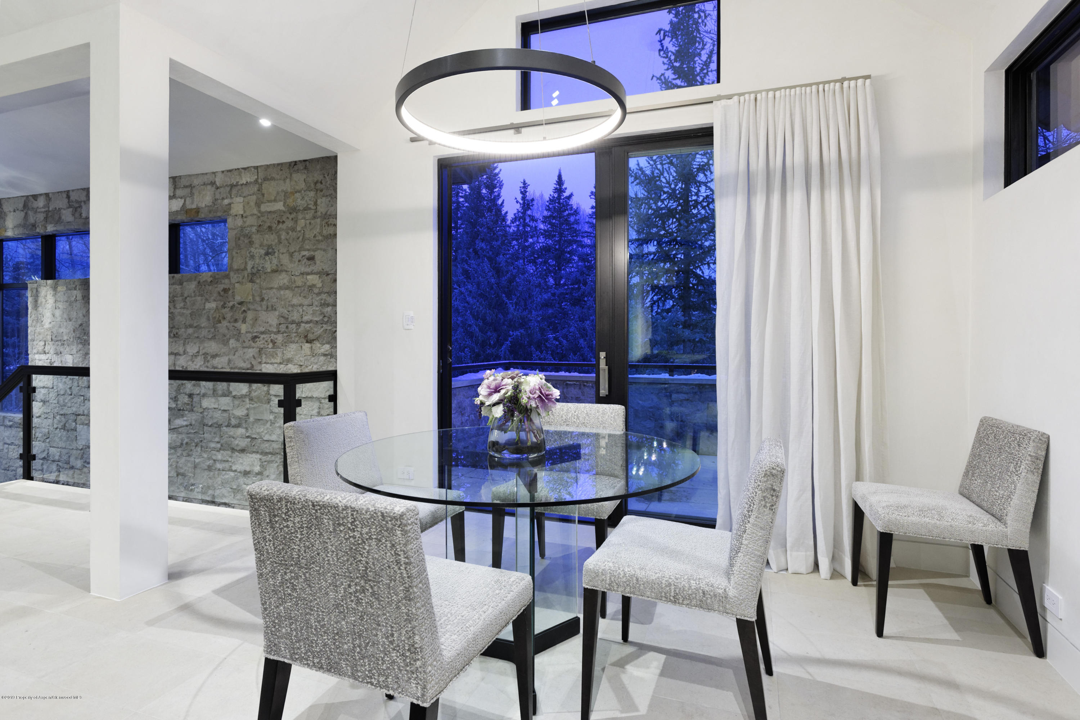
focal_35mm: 19
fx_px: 570
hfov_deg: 86.9
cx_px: 540
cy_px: 360
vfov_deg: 64.6
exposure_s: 1/15
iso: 1250
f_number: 7.1
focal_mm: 19
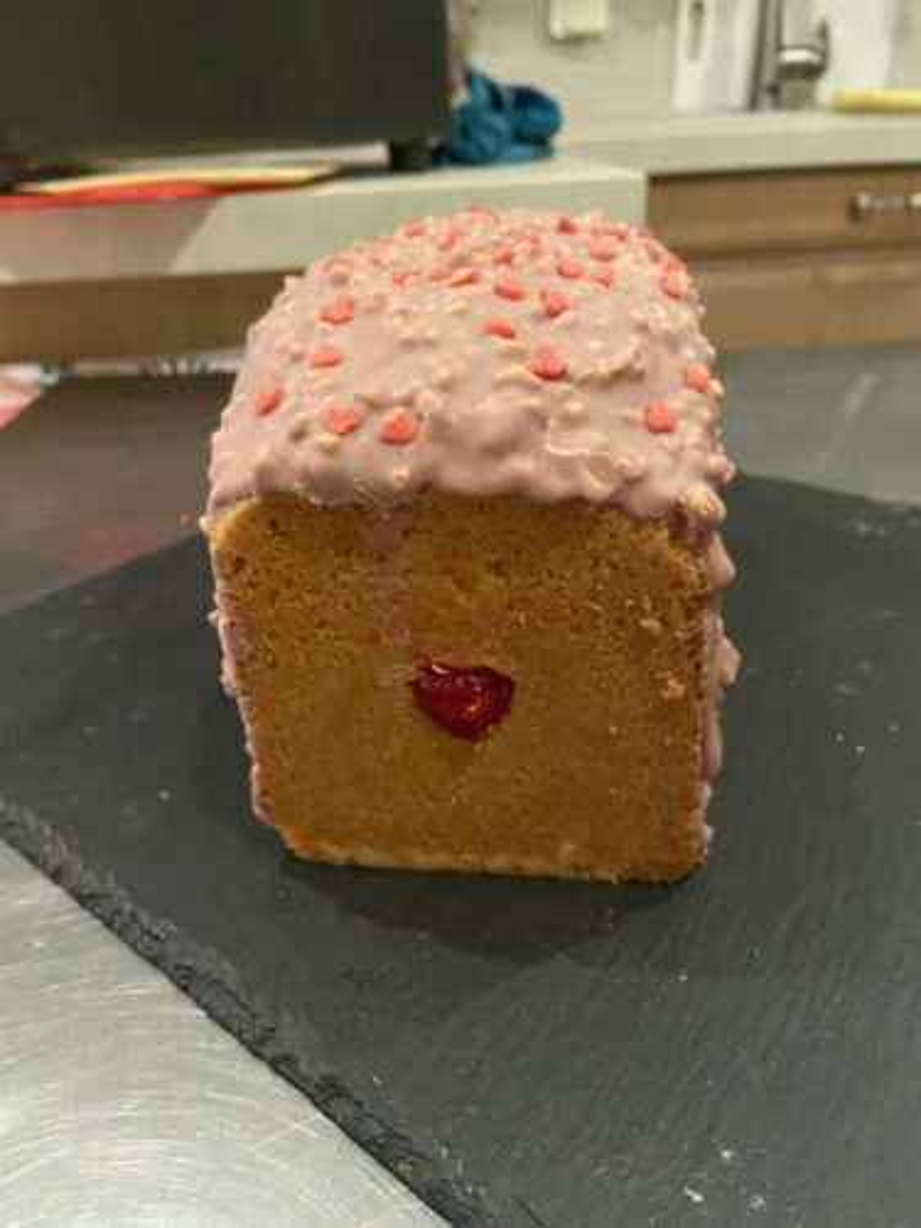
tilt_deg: -27.6
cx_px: 460
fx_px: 922
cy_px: 614
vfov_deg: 67.3
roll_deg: +1.4
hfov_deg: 53.1
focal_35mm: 26
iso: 640
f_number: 1.8
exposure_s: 1/25
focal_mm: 4.25
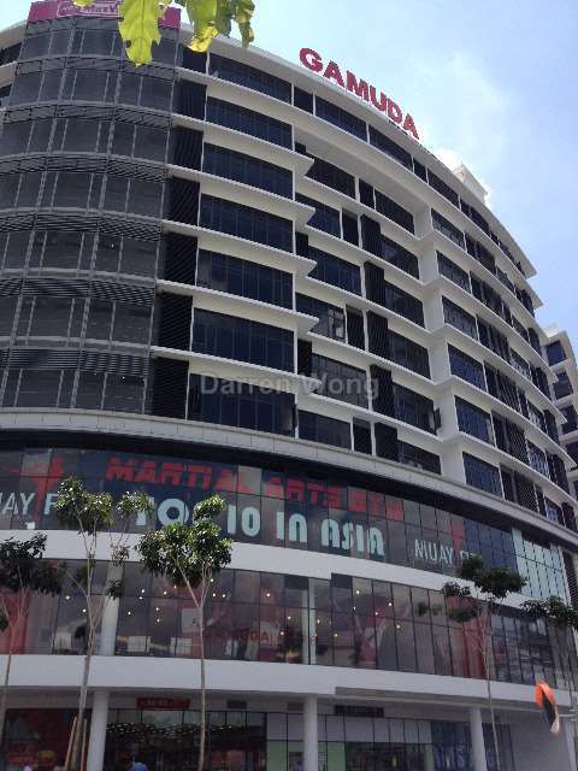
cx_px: 289
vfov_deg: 52.6
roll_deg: -2.2
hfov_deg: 40.7
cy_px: 386
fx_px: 779
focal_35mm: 35
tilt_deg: +27.8
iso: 50
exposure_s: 1/1493
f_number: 2.4
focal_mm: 4.28
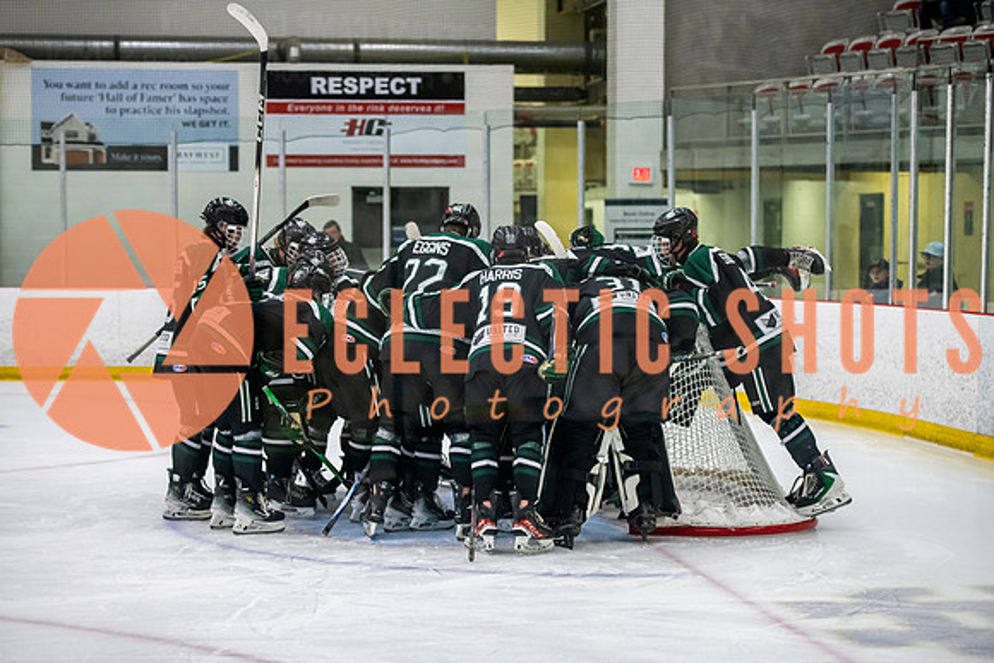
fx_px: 2371
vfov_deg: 15.9
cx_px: 497
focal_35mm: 86
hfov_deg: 23.7
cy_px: 332
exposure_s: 1/640
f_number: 3.2
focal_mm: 85
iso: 3200
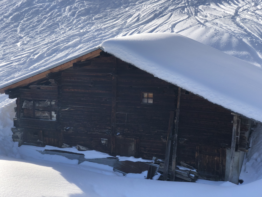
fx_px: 394
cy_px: 98
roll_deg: +0.9
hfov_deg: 36.8
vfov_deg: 28.0
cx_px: 131
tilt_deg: -9.4
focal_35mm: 52
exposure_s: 1/952
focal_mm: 6
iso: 16
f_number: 2.4
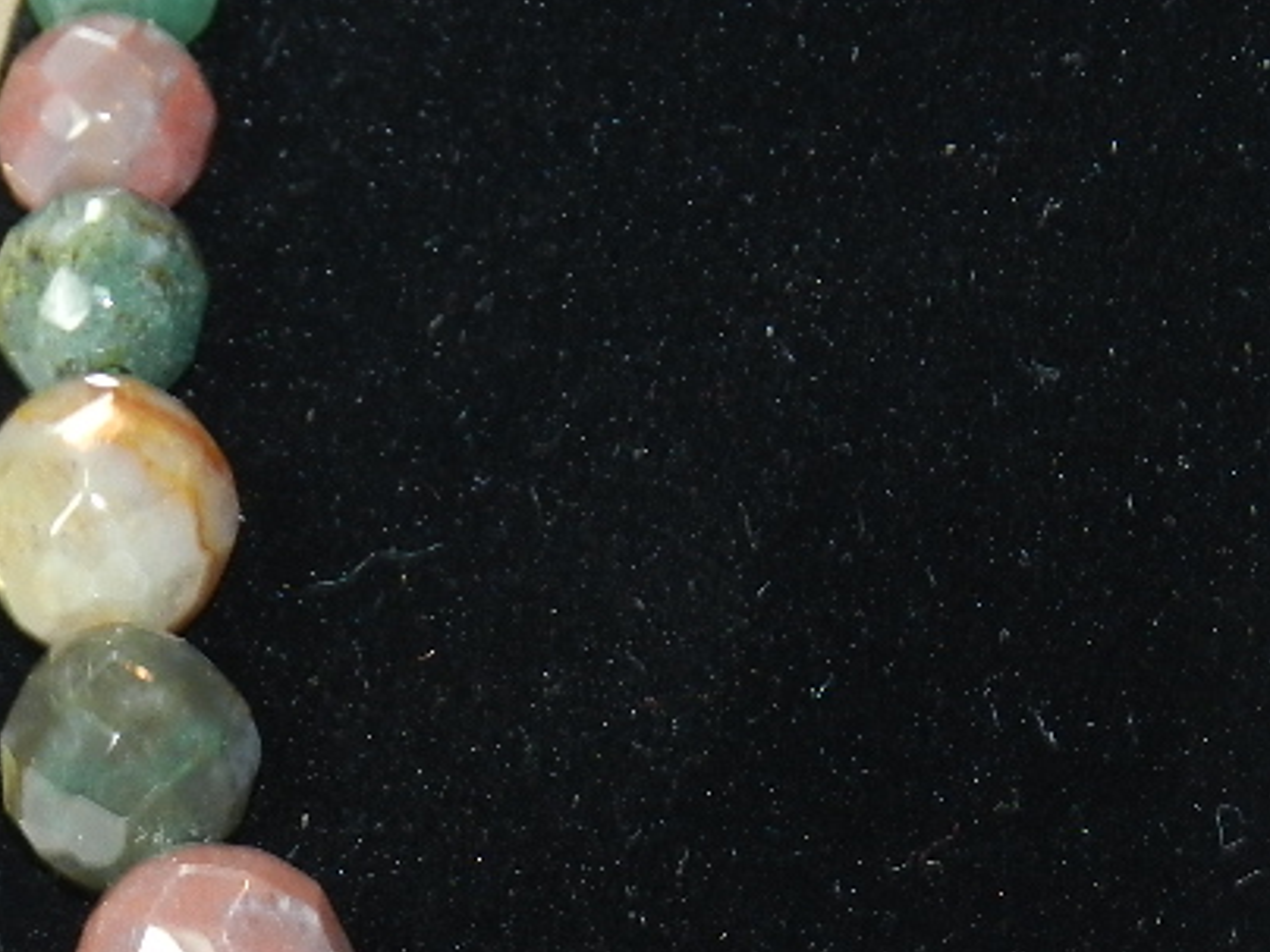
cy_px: 883
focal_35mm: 406
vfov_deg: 3.7
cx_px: 902
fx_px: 14895
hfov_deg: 4.9
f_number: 5.3
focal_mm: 28.4
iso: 200
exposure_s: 1/40
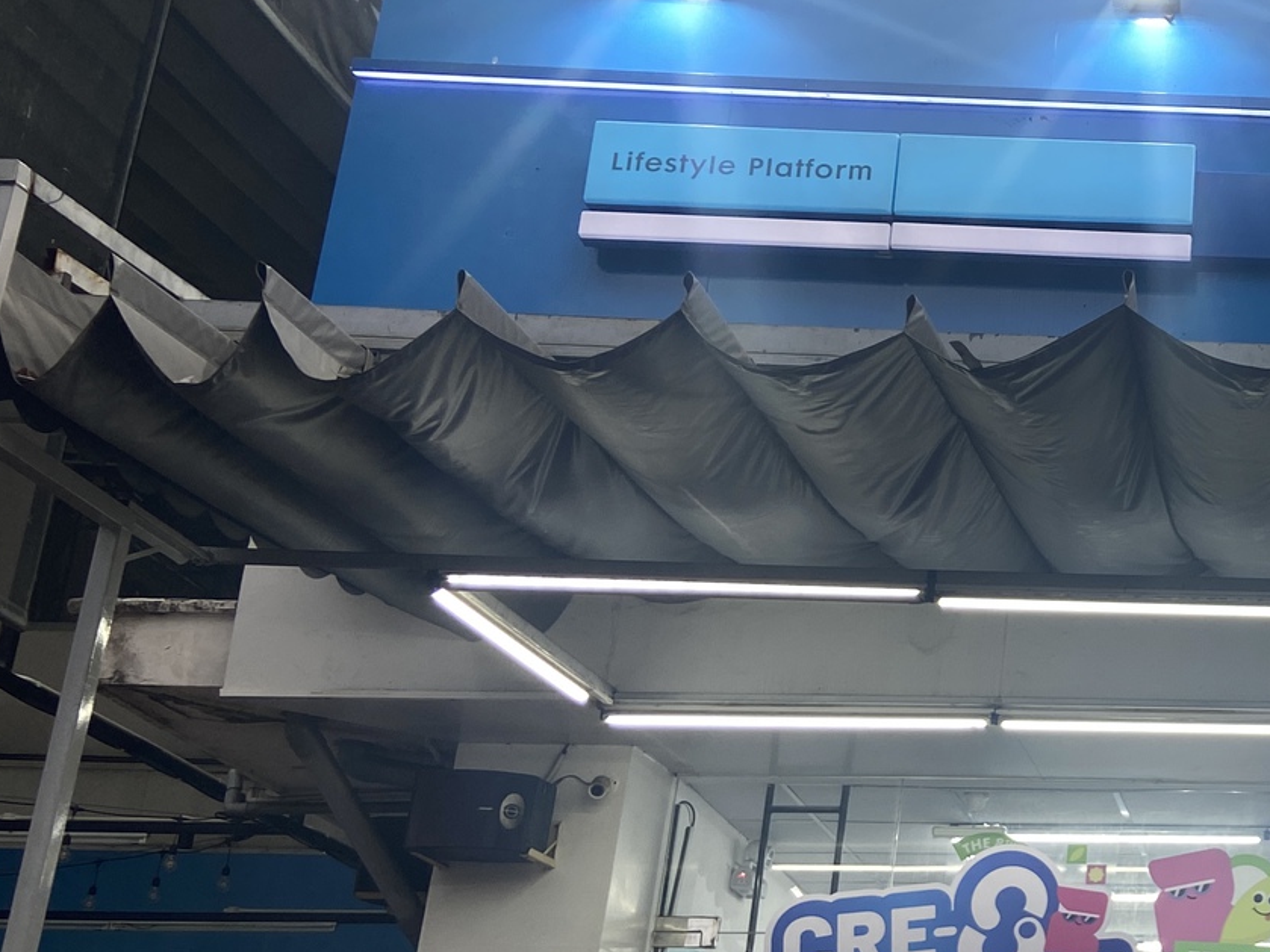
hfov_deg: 27.7
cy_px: 481
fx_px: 2274
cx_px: 1493
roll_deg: -1.0
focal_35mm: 62
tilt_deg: +21.6
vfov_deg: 23.6
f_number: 1.8
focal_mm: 4.25
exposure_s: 1/110
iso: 32
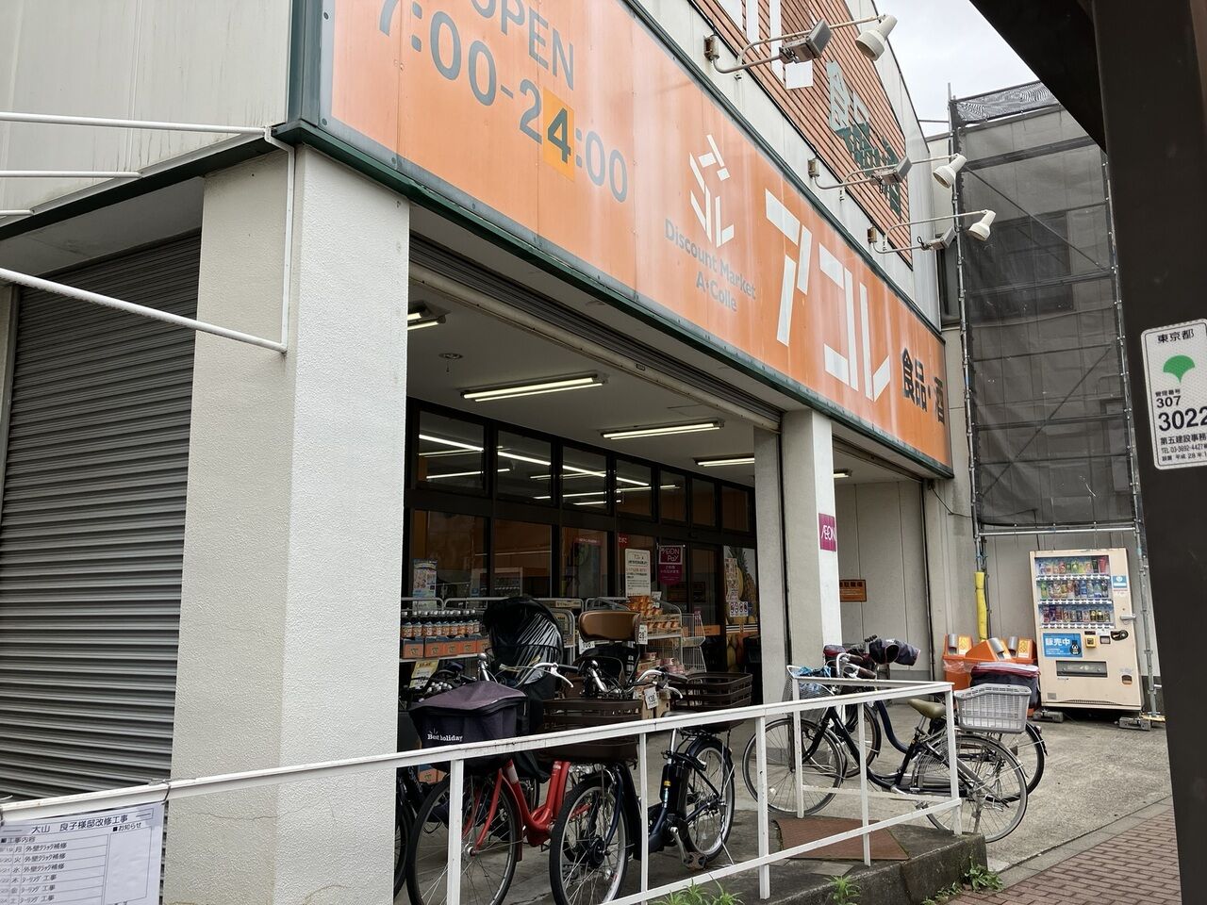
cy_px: 452
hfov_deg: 63.4
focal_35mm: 28
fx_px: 976
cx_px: 604
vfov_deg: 49.7
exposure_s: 1/952
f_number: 1.8
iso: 32
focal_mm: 3.99
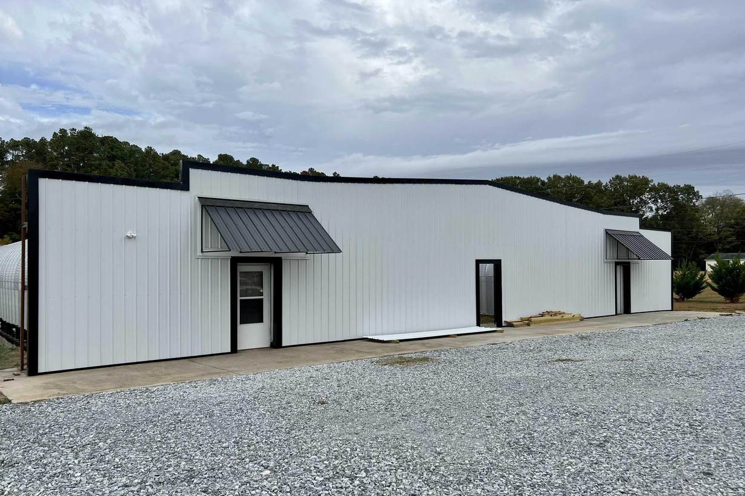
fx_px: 579
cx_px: 382
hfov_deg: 65.5
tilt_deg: +0.3
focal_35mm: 28
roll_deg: +1.0
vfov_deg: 46.4
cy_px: 262
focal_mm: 5.7
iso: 50
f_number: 1.5
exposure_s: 1/3165
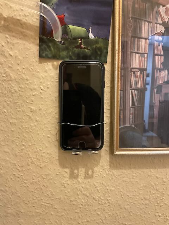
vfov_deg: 61.7
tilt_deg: -9.7
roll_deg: -1.2
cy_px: 112
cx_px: 84
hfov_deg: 48.2
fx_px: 189
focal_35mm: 29
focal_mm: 3
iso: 500
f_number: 1.8
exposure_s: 1/17
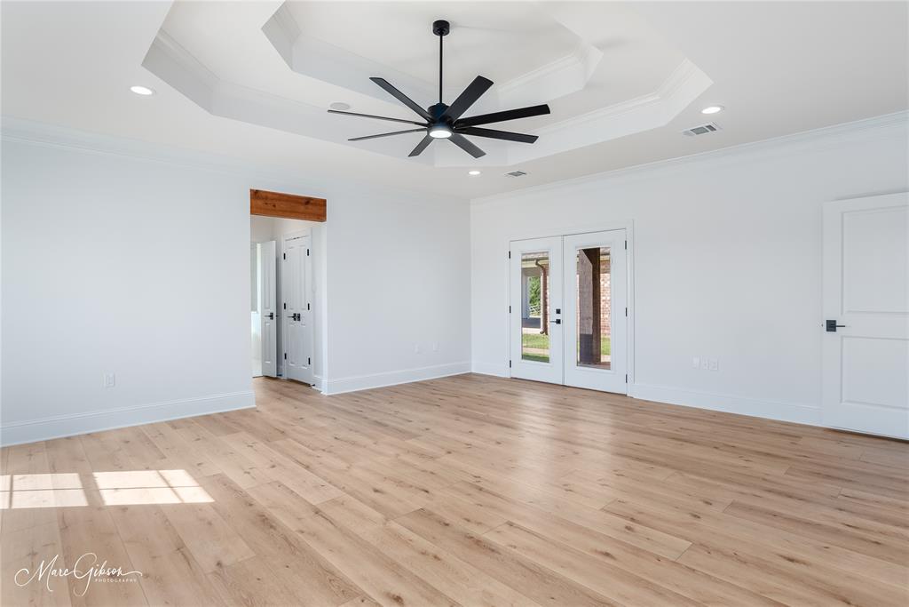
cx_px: 454
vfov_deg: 67.4
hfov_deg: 90.0
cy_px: 304
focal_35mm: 18
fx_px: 455
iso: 400
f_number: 7.1
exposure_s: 1/40
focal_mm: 18
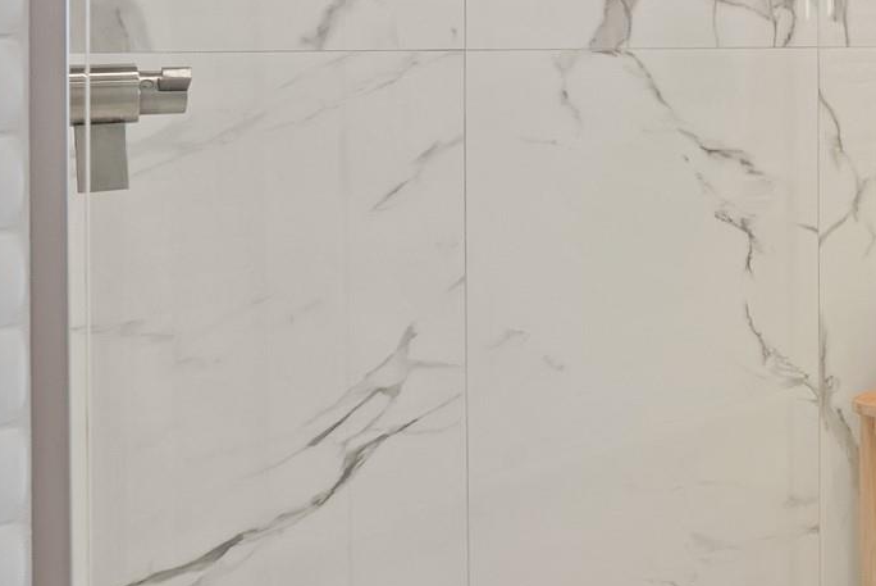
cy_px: 32
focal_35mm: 38
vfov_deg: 32.9
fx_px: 925
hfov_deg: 31.6
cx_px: 1247
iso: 640
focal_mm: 13
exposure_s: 1/2.5
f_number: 9
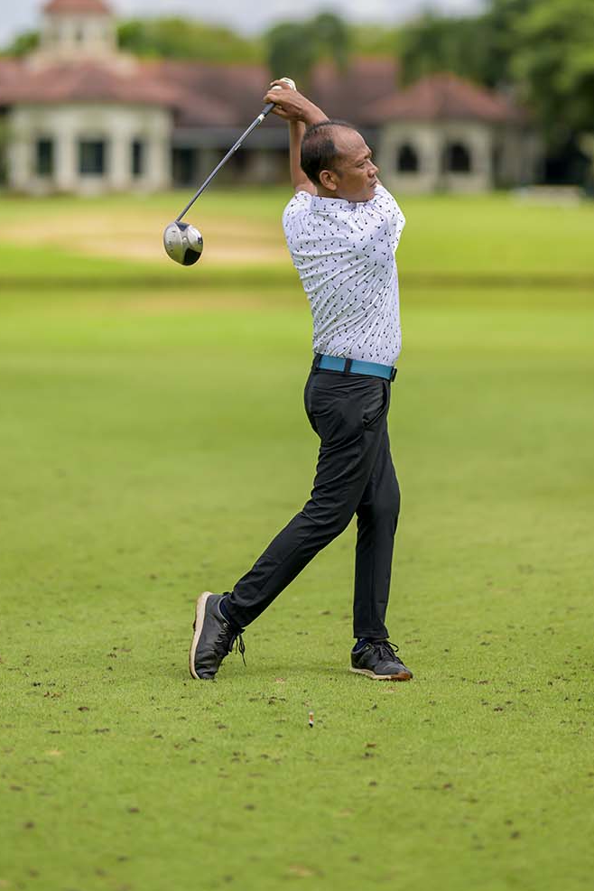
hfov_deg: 11.1
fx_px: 3069
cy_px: 259
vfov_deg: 16.5
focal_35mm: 124
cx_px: 319
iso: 180
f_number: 1.2
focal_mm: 85
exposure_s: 1/20000
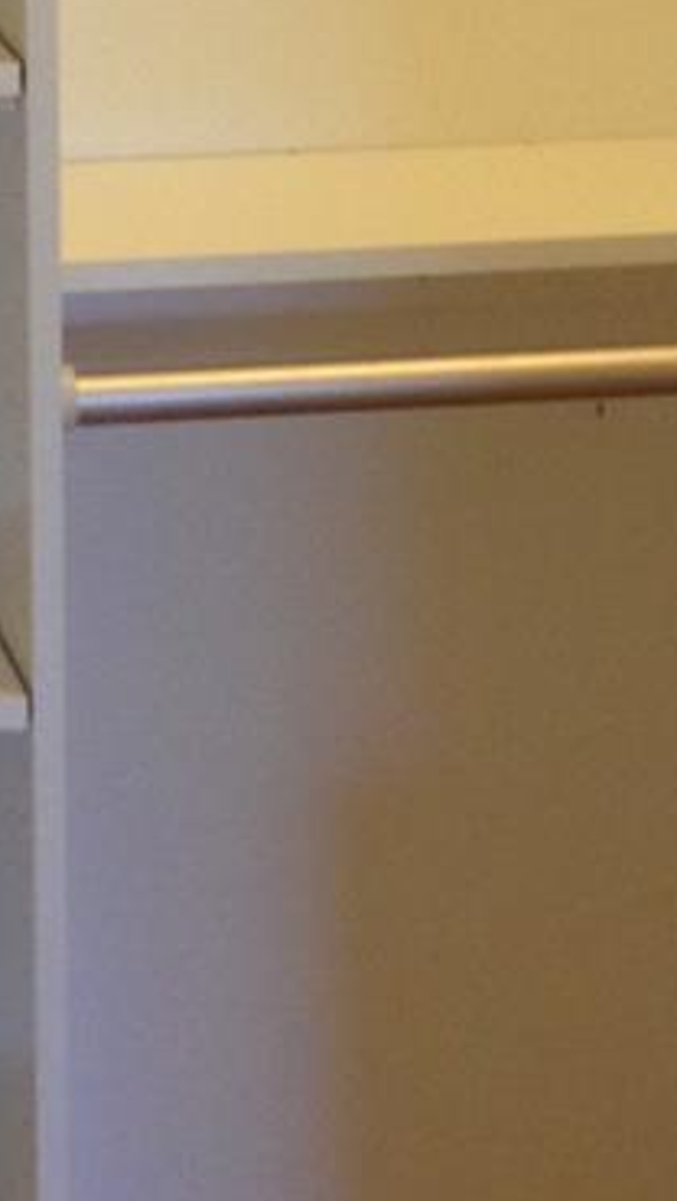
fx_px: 4939
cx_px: 31
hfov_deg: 7.8
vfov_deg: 13.7
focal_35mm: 155
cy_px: -26
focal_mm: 4.28
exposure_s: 1/20
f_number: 2.4
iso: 100
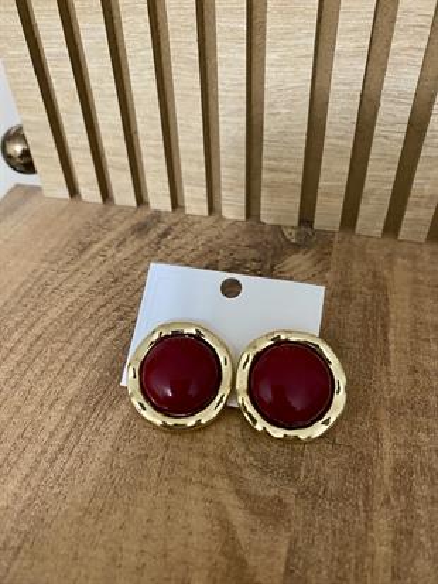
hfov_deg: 54.9
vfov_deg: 69.4
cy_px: 292
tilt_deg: -46.9
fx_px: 422
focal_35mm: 25
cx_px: 219
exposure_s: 1/25
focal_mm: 4.25
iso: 500
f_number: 1.8
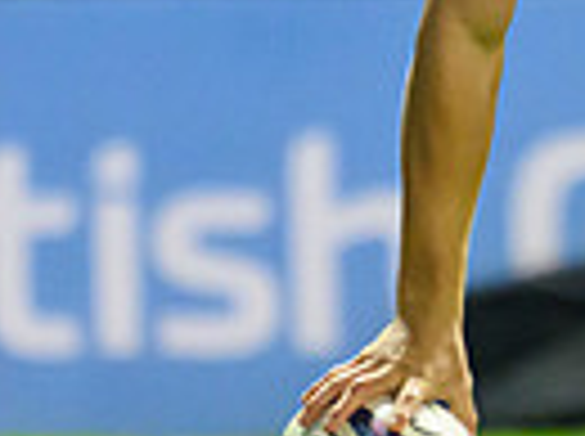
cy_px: -177
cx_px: 760
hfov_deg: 0.6
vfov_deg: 0.5
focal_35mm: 3116
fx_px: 52562
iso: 8000
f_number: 4
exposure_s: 1/500
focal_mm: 560
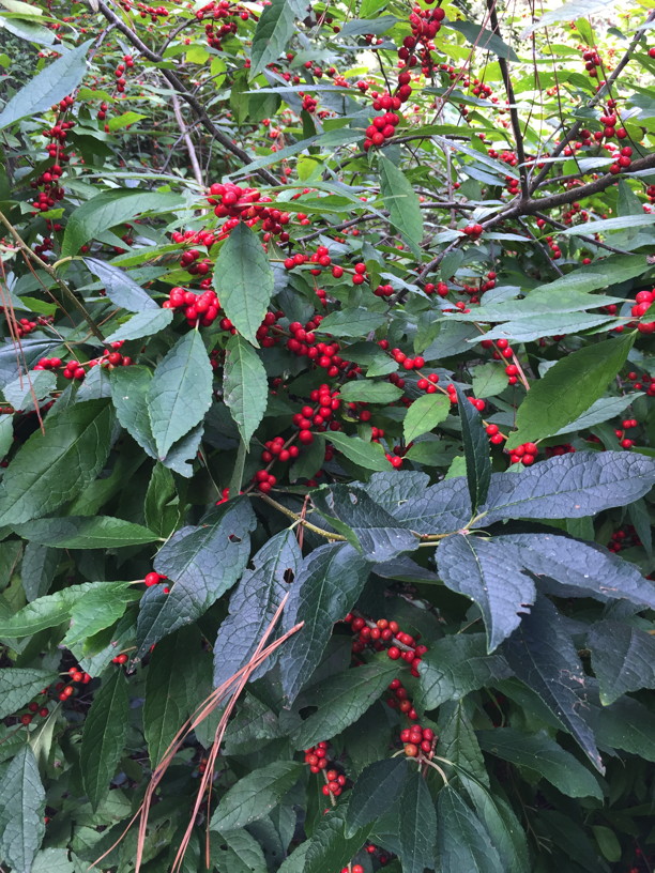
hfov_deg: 48.2
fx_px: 732
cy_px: 436
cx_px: 328
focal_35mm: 29
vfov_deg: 61.7
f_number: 2.2
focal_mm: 4.15
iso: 40
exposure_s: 1/60
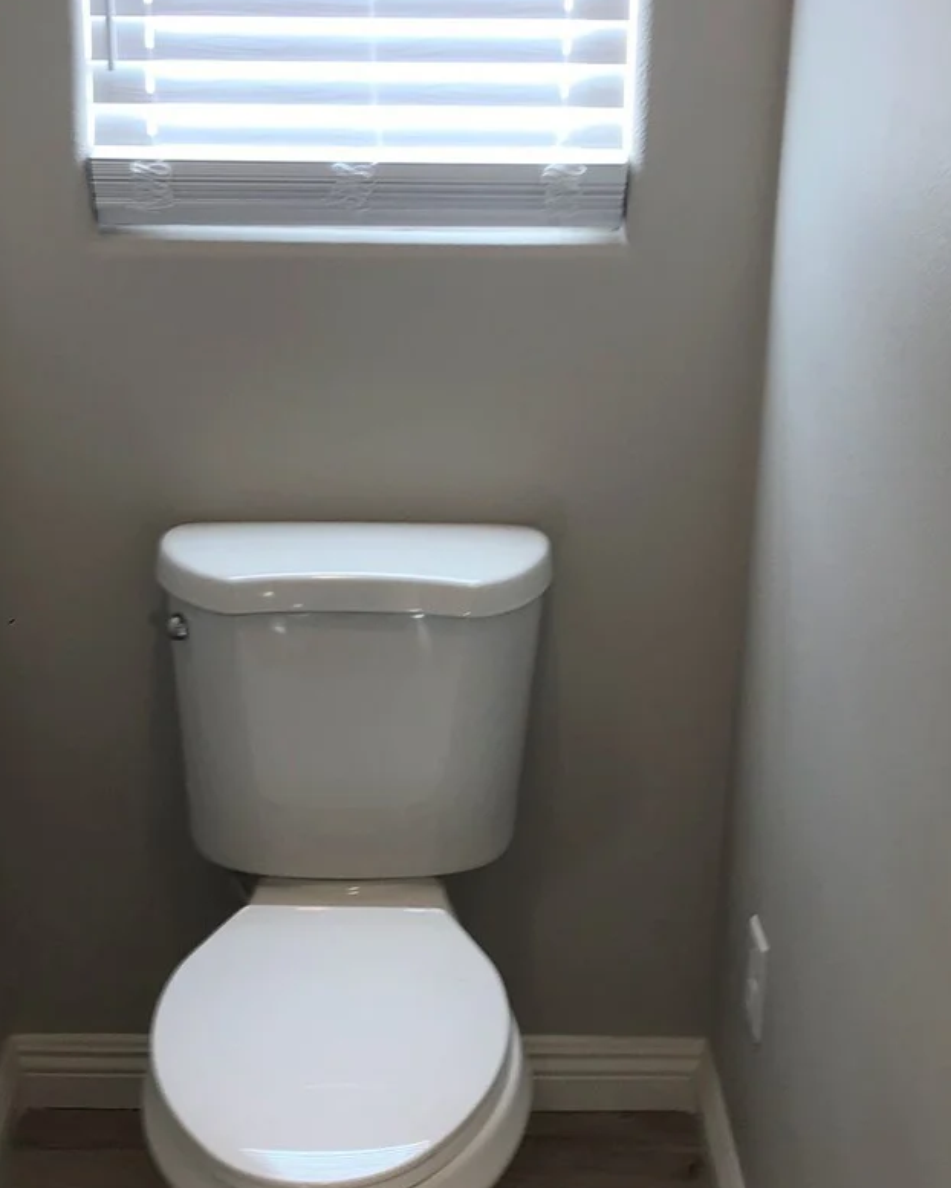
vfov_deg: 50.1
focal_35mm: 36
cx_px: 422
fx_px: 1266
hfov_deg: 41.1
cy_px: 677
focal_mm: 3.99
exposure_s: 1/60
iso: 20
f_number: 1.8
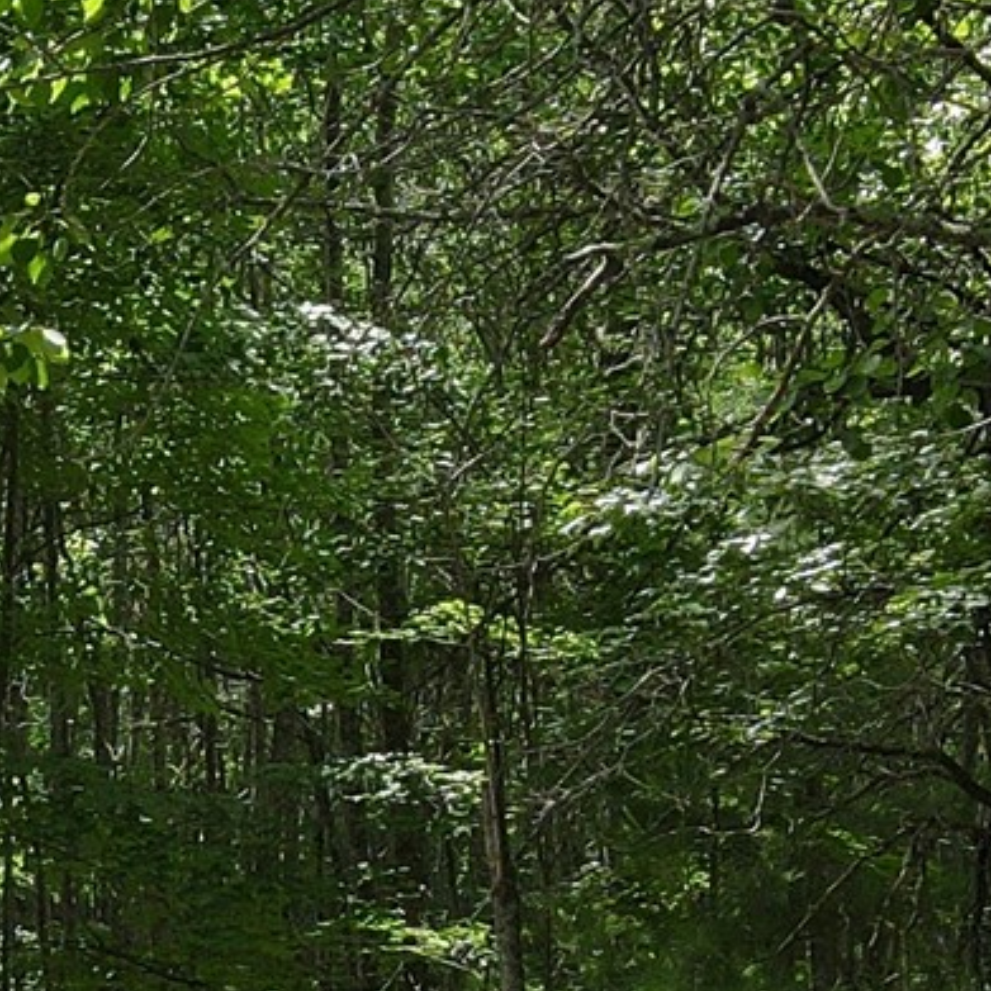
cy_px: 874
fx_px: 3595
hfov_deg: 15.2
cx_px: -177
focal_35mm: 111
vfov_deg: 15.5
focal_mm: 4.5
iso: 100
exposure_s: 1/200
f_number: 2.8
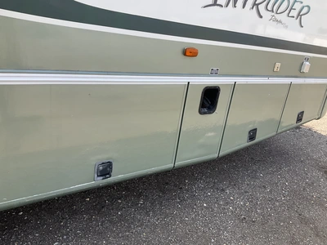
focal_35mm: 29
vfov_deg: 48.2
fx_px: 274
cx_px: 164
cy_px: 122
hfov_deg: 61.7
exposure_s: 1/500
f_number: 1.8
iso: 25
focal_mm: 3
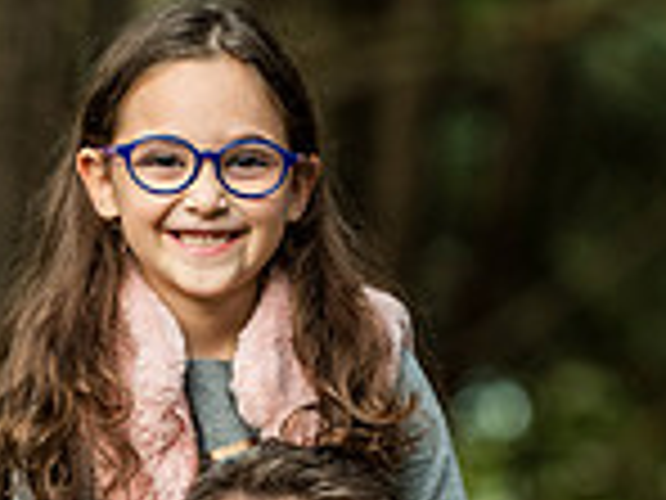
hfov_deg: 4.2
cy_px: 613
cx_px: 284
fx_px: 9004
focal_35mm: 468
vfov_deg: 3.2
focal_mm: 160
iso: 1250
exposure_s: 1/200
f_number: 4
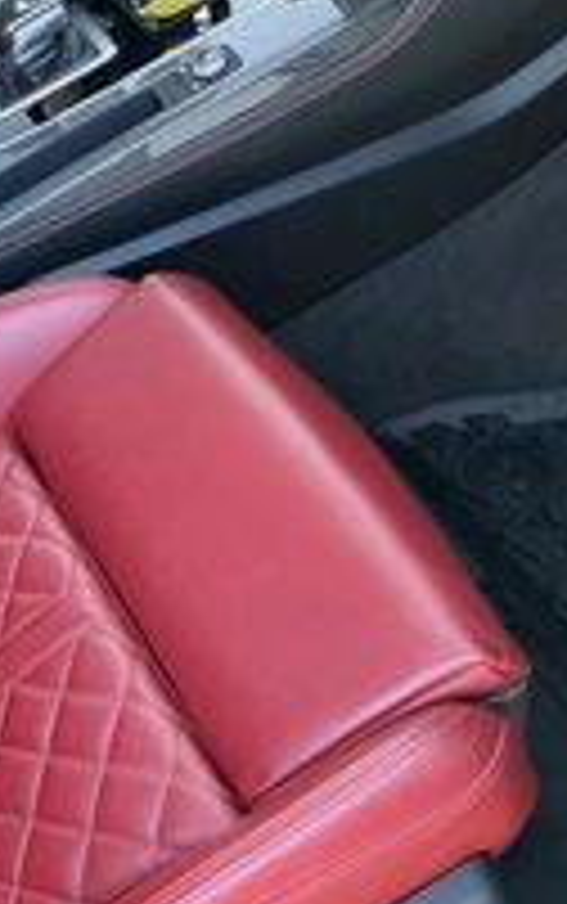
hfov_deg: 18.9
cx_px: -324
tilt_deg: -36.9
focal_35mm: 59
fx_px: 1456
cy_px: 441
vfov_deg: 34.5
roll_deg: +39.7
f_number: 1.8
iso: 160
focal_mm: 3
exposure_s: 1/60
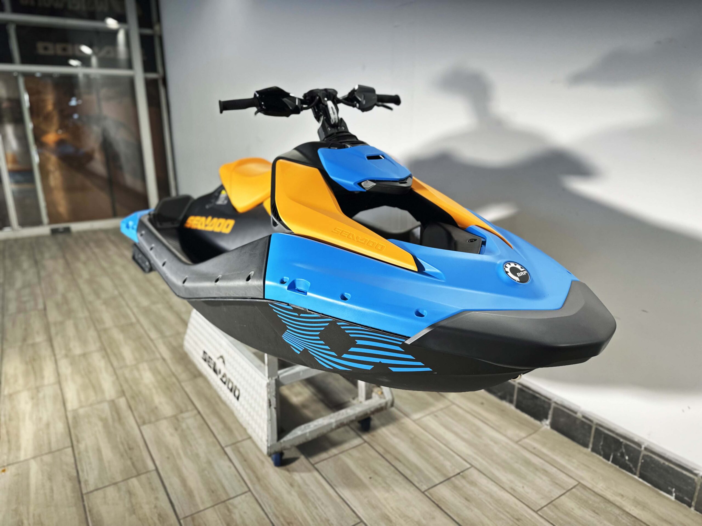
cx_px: 351
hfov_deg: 71.6
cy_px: 263
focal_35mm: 24
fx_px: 487
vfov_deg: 56.8
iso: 100
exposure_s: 1/100
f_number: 1.78
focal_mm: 6.86
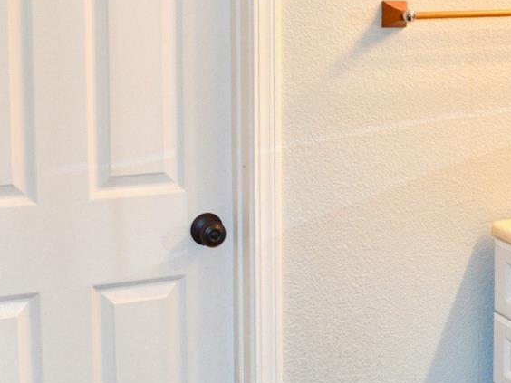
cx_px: 404
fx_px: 1019
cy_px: 49
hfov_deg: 27.6
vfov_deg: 20.9
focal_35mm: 69
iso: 400
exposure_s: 1/80
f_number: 4
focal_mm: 18
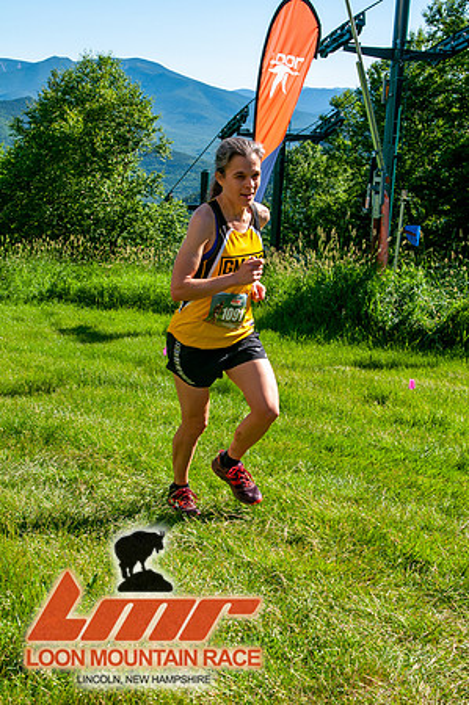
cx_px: 234
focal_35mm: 51
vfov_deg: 38.9
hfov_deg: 26.4
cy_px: 352
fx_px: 999
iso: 200
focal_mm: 34
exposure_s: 1/400
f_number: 8
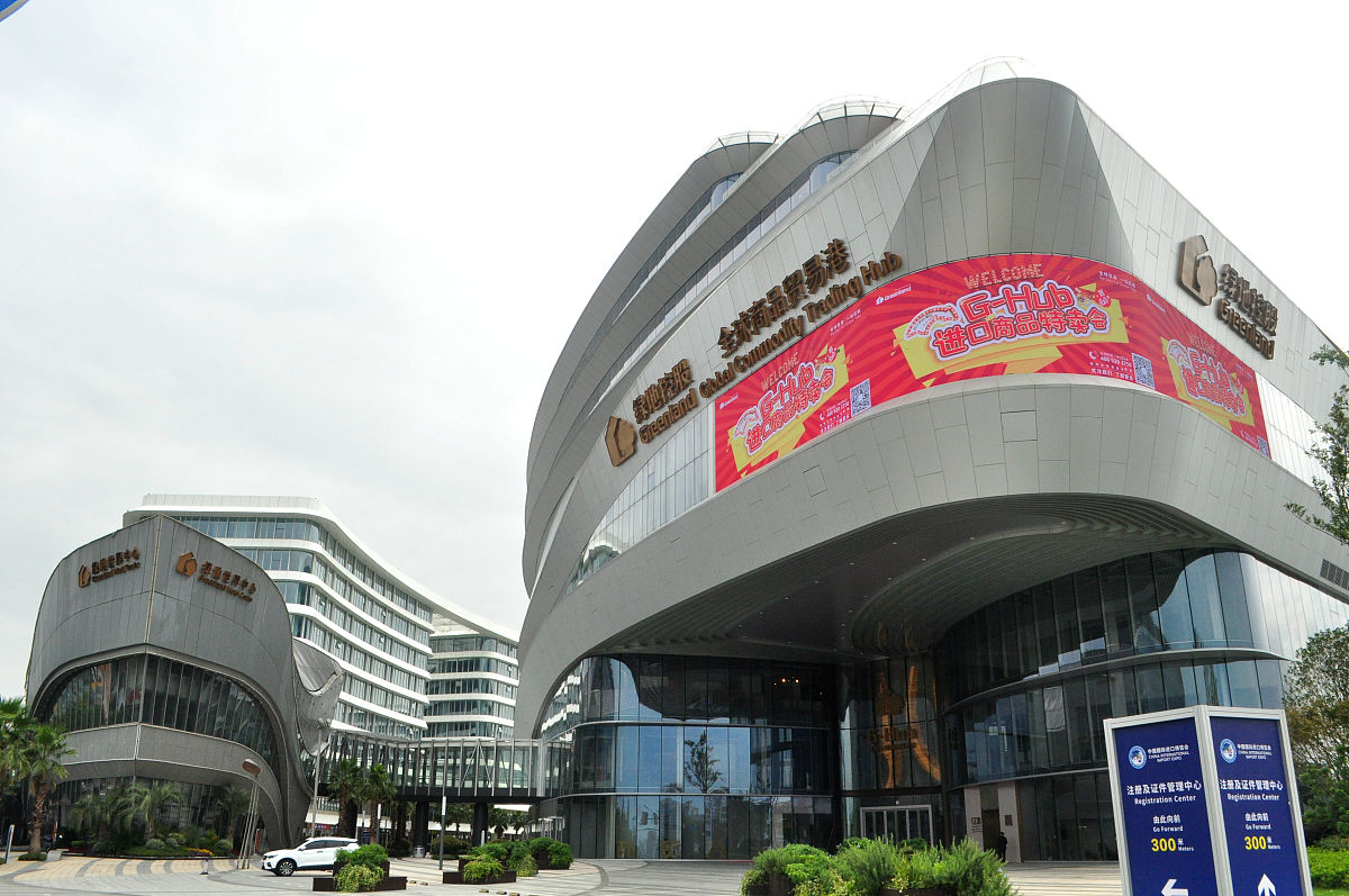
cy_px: 448
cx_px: 674
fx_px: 1011
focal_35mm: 27
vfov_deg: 47.8
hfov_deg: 67.4
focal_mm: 18
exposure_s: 1/800
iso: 800
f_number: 13
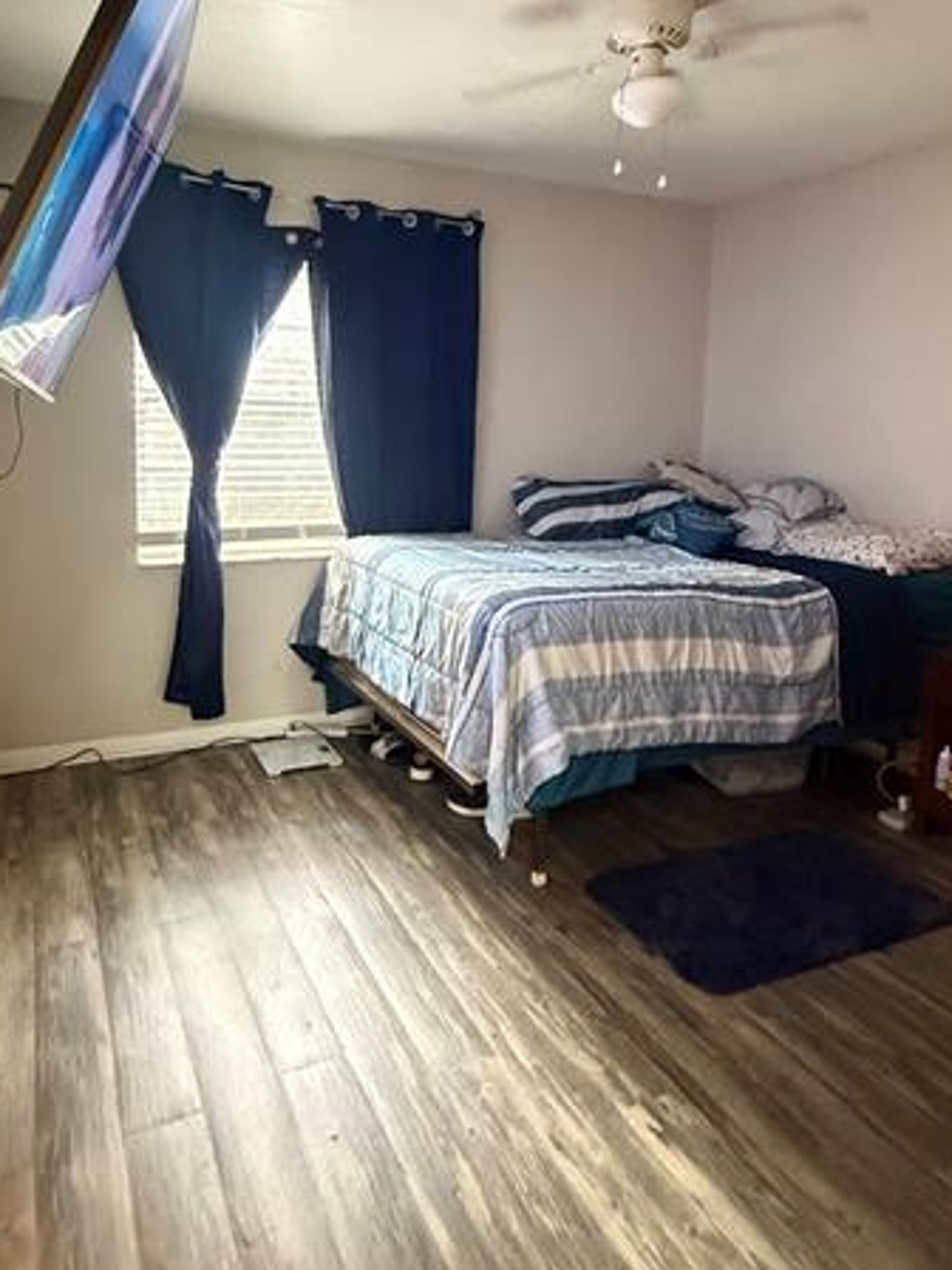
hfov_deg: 56.8
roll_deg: -1.2
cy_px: 516
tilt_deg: -5.9
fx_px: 880
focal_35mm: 24
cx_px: 439
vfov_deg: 70.9
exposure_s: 1/40
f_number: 2.2
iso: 1250
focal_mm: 2.22
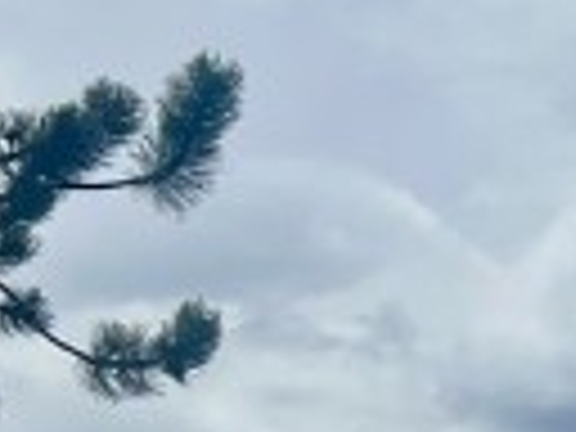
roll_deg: -0.3
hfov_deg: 8.7
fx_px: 3461
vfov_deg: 6.9
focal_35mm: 208
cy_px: 819
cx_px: 1323
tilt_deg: +6.5
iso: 50
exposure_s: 1/9434
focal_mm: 5.7
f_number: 1.5
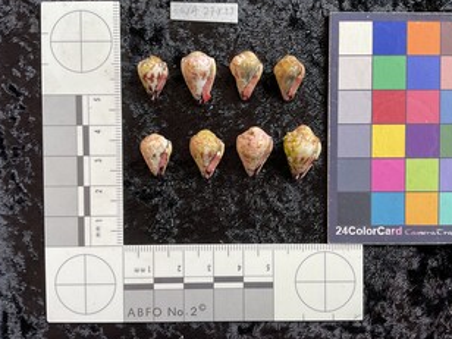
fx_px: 431
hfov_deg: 55.3
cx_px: 236
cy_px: 165
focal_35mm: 33
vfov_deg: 42.9
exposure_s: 1/120
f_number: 1.8
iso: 40
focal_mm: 3
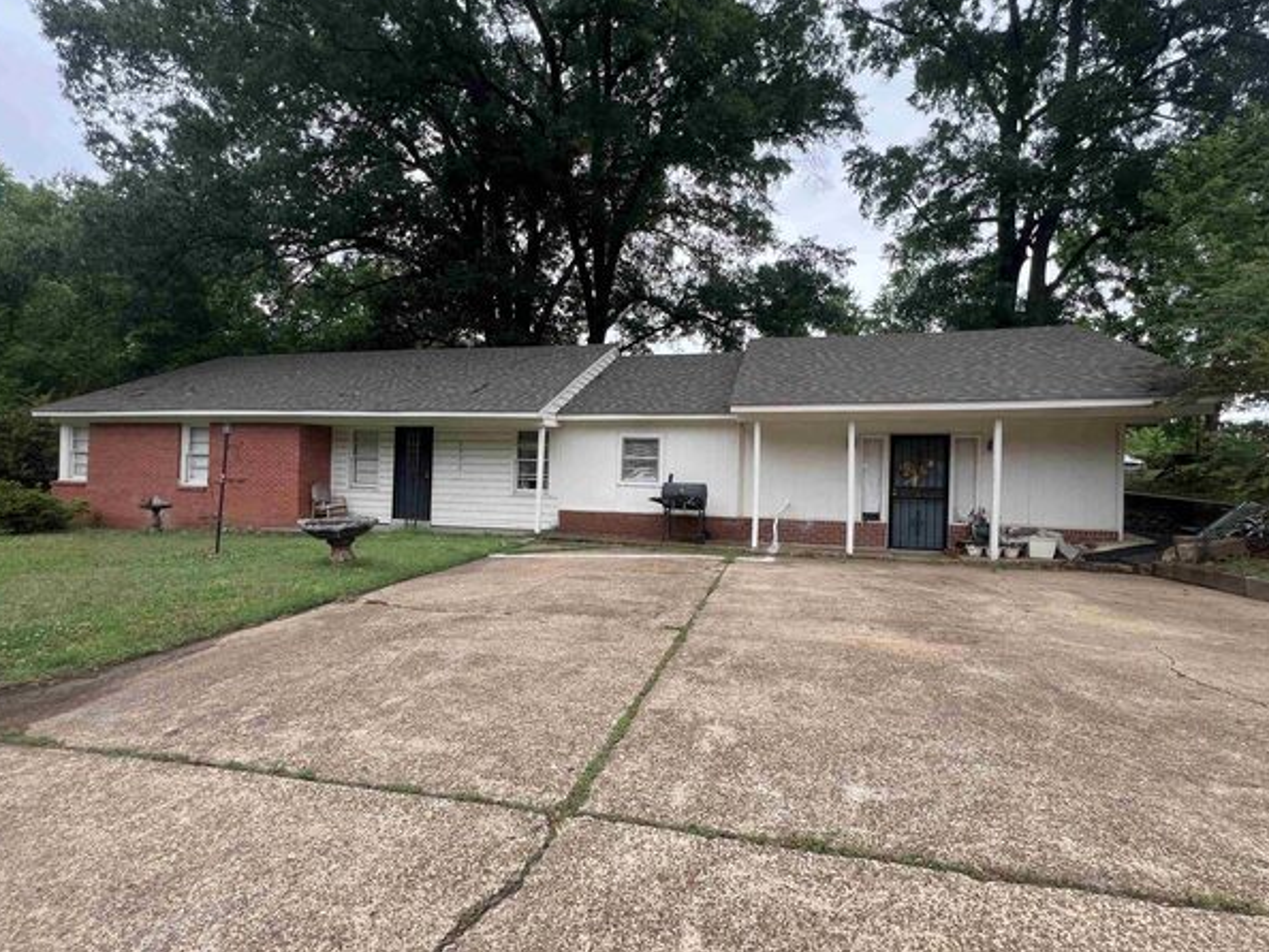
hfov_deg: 102.0
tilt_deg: +0.6
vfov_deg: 85.7
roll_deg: -1.4
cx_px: 654
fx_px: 513
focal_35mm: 14
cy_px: 478
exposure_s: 1/185
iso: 32
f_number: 1.8
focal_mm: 1.57
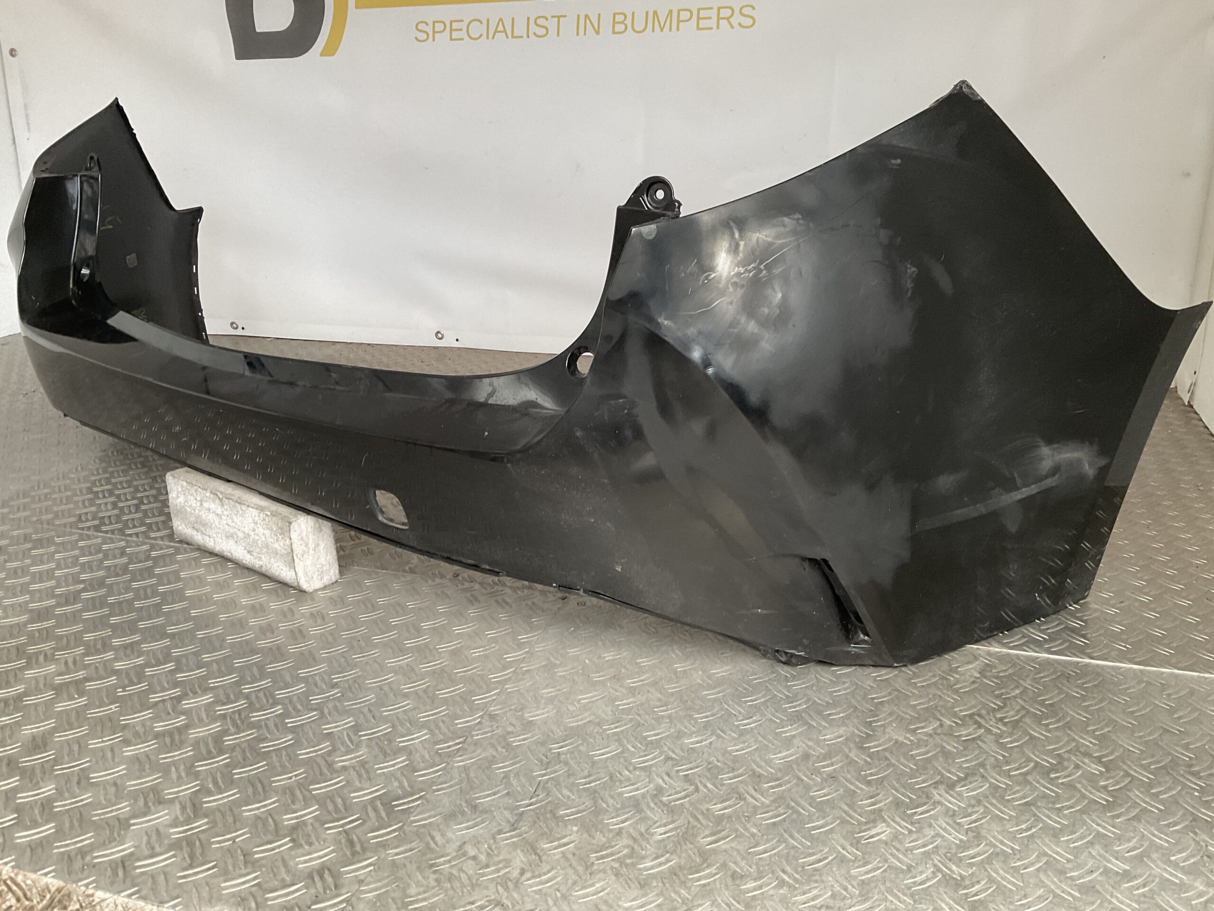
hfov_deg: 61.7
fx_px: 1017
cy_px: 456
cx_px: 607
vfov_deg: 48.2
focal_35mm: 29
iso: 80
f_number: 1.8
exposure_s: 1/60
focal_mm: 3
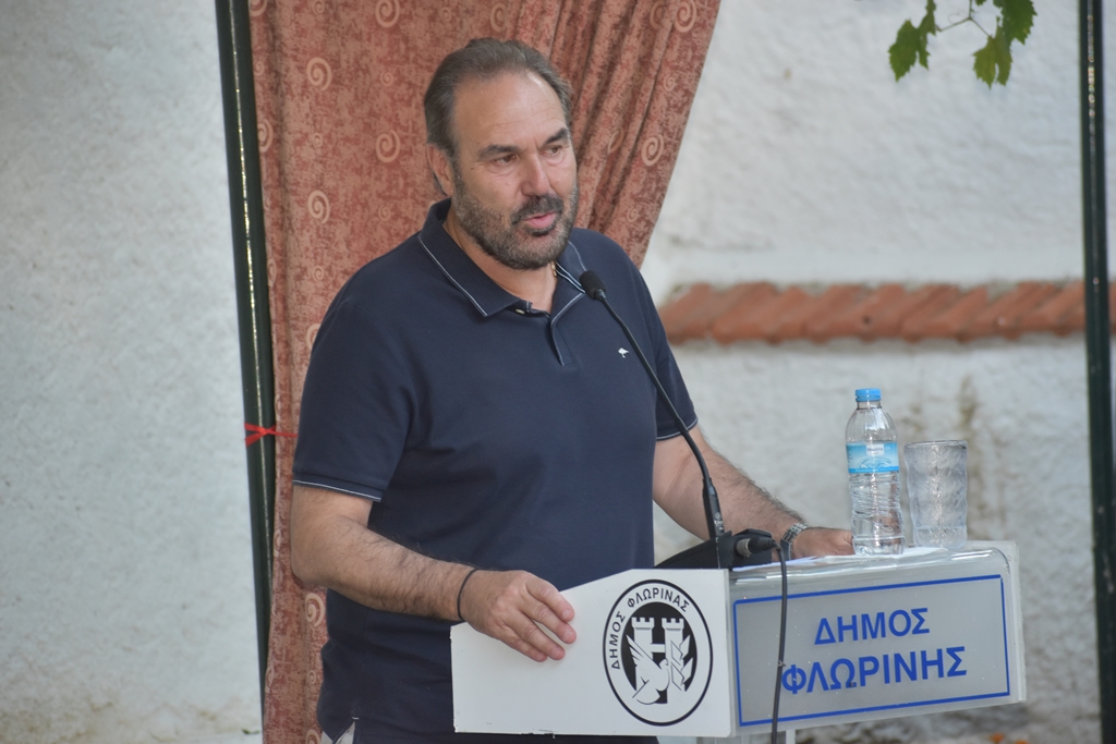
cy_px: 372
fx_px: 6976
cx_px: 558
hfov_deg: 9.1
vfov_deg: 6.1
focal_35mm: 225
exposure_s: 1/125
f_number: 5
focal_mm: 150
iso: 1000
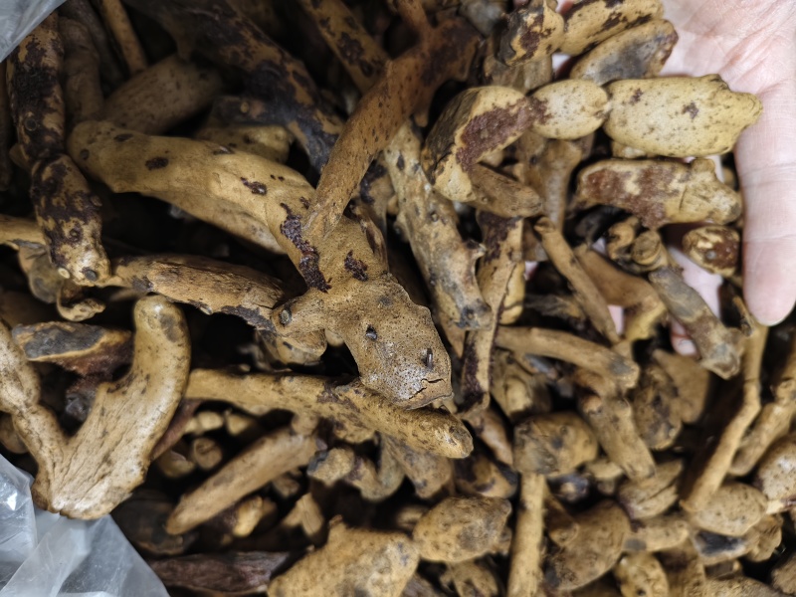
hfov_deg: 73.9
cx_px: 398
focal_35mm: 23
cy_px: 298
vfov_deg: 58.9
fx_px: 529
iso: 786
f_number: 1.88
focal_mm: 5.56
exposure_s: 1/50
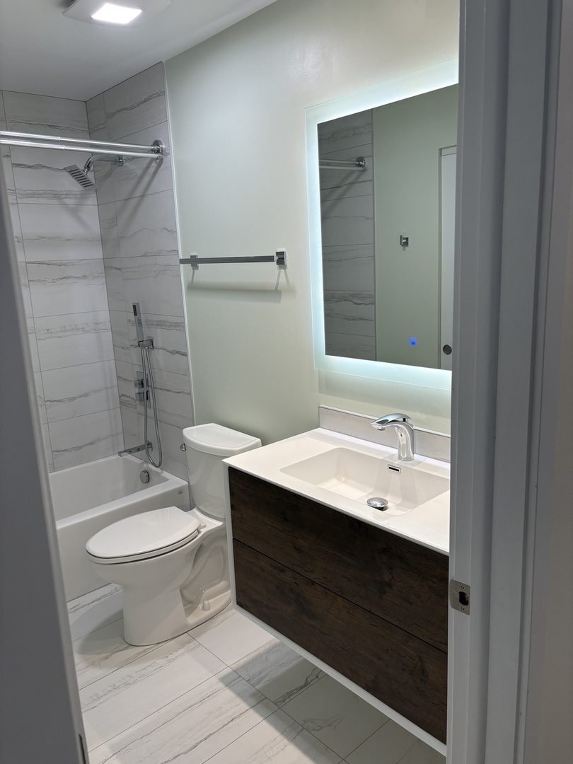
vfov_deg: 67.3
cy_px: 382
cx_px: 286
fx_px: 574
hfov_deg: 53.1
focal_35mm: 26
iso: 50
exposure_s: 1/120
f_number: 1.6
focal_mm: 5.96
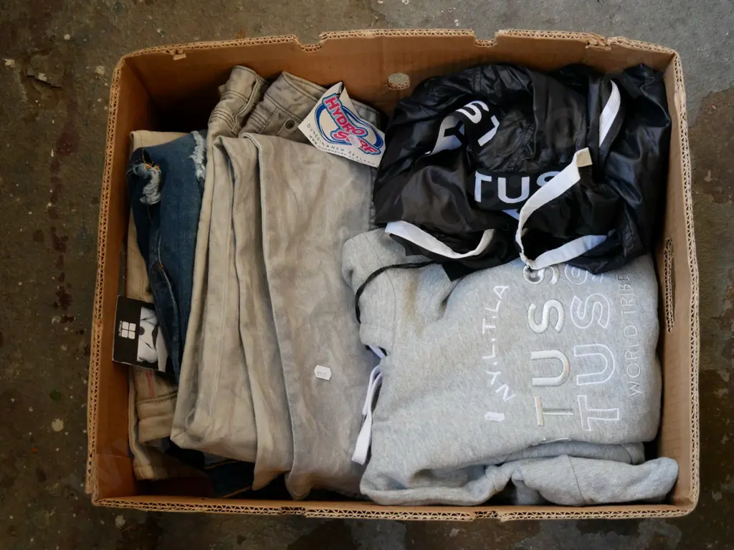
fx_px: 1145
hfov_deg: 35.5
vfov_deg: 27.0
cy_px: 275
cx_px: 367
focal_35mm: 54
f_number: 4.6
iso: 1600
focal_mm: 27
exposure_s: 1/60
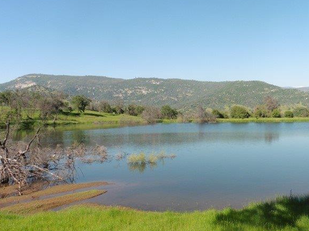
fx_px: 294
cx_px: 205
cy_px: 92
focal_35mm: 33
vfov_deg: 42.7
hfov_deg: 54.3
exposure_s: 1/640
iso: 100
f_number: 4
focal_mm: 4.3
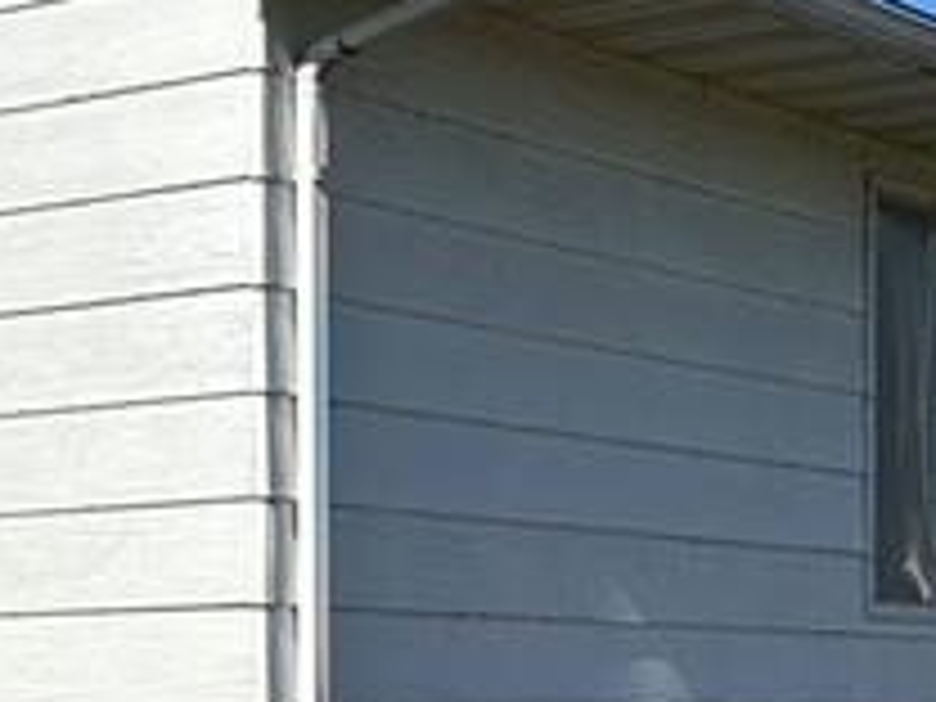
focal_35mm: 118
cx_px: -18
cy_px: 756
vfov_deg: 12.4
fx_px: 3191
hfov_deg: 16.3
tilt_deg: +0.3
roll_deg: +1.1
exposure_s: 1/7576
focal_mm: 6.86
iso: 80
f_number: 1.78
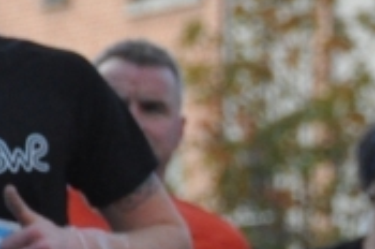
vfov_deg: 2.1
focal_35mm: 651
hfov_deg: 3.1
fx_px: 6772
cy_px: 186
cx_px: 756
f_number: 5.3
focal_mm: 95
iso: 2000
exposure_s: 1/2000
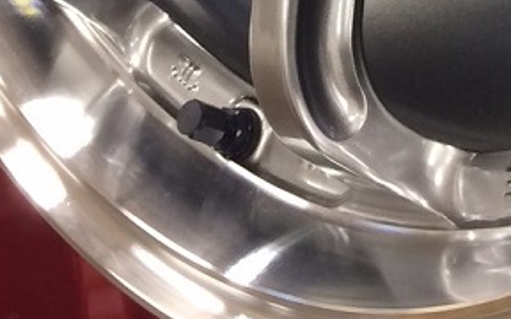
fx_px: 1699
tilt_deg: -8.0
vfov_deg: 8.8
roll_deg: +3.1
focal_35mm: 122
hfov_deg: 16.9
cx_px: 453
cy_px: -639
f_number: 2.2
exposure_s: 1/30
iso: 50
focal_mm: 4.15
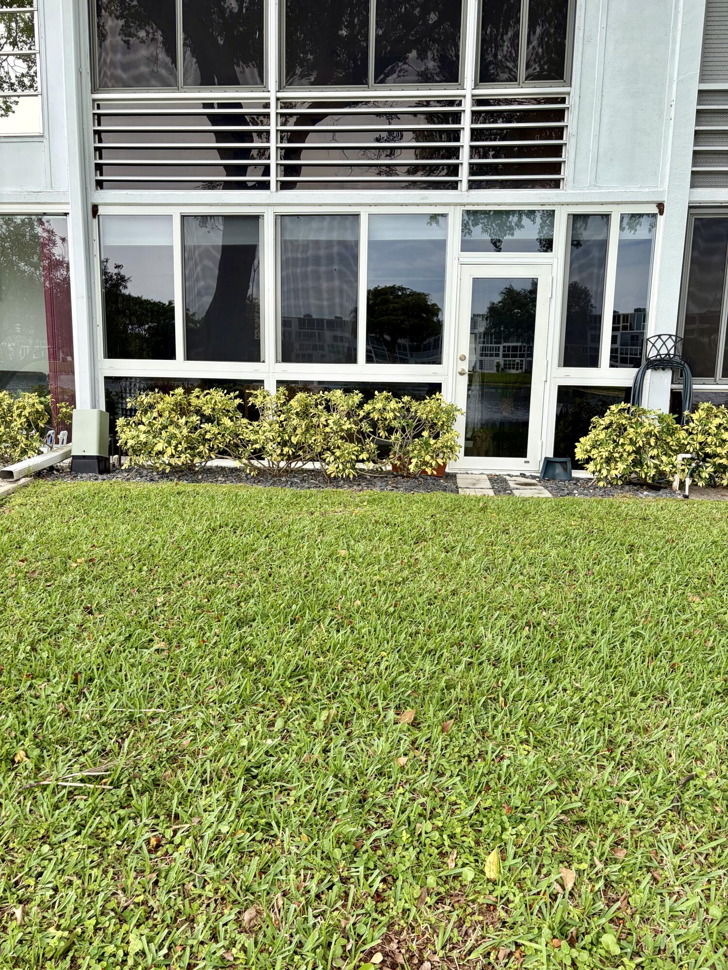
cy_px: 485
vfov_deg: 67.3
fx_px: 729
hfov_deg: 53.1
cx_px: 364
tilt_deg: -9.0
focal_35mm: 26
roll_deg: -1.4
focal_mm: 5.96
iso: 50
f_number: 1.6
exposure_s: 1/694
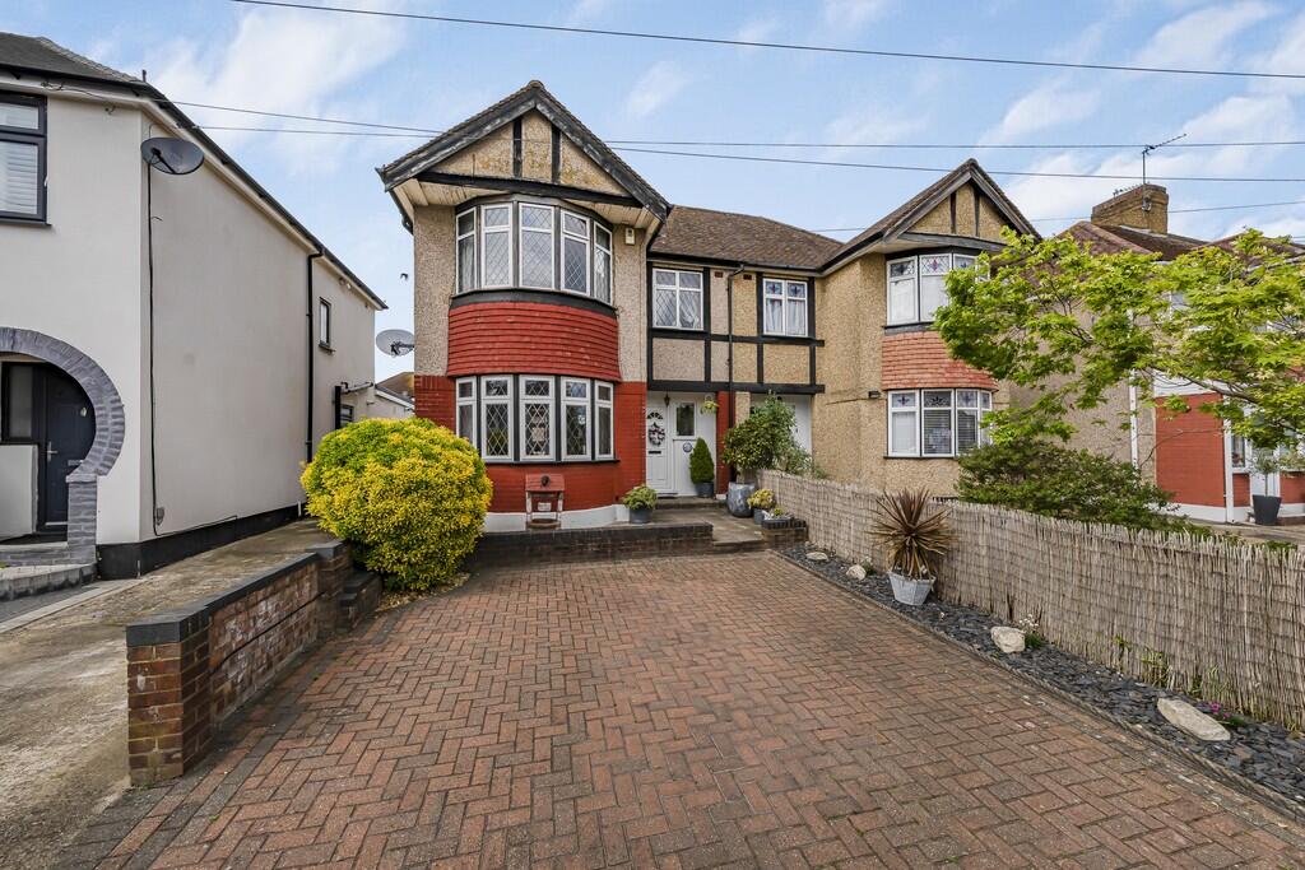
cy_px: 435
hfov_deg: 112.6
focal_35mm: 12
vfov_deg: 90.0
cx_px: 652
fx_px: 435
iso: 320
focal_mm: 12
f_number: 9
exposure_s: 1/640
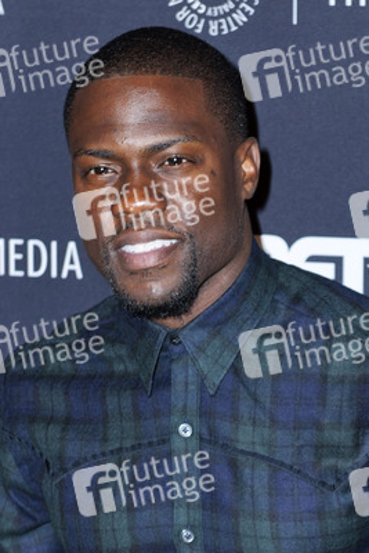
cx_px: 184
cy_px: 276
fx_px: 1014
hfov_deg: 20.6
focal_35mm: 66
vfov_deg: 30.5
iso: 400
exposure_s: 1/320
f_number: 4.5
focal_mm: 66
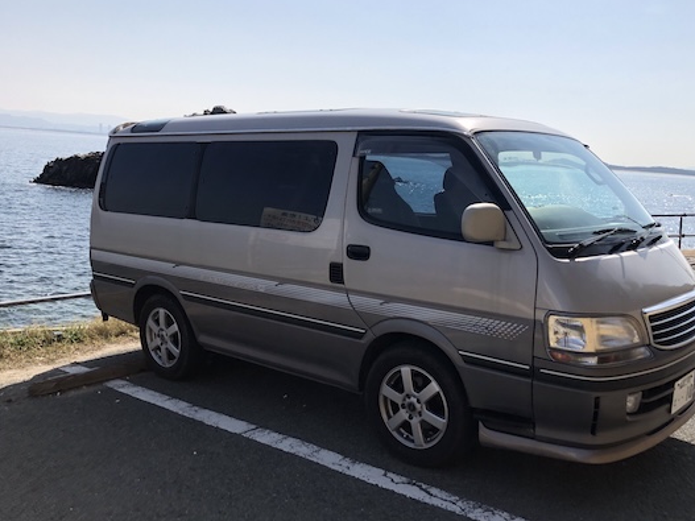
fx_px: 682
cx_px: 390
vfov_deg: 41.8
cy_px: 278
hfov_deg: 53.8
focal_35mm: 34
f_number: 1.8
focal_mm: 3.99
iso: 20
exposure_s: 1/3690
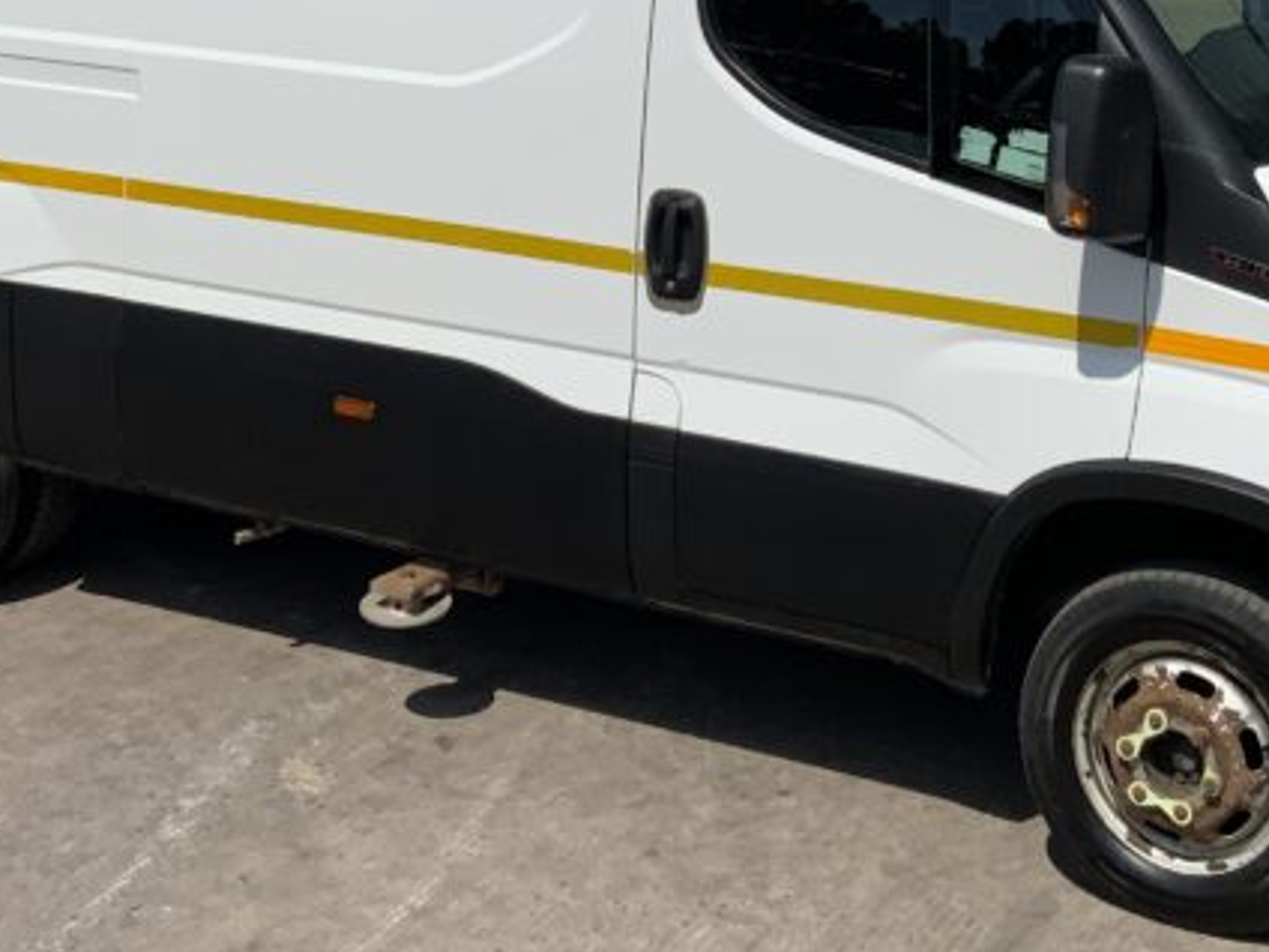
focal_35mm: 70
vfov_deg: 20.4
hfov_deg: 27.7
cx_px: 793
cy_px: 18
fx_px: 2566
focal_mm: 3
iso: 20
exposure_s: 1/4785
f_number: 1.8
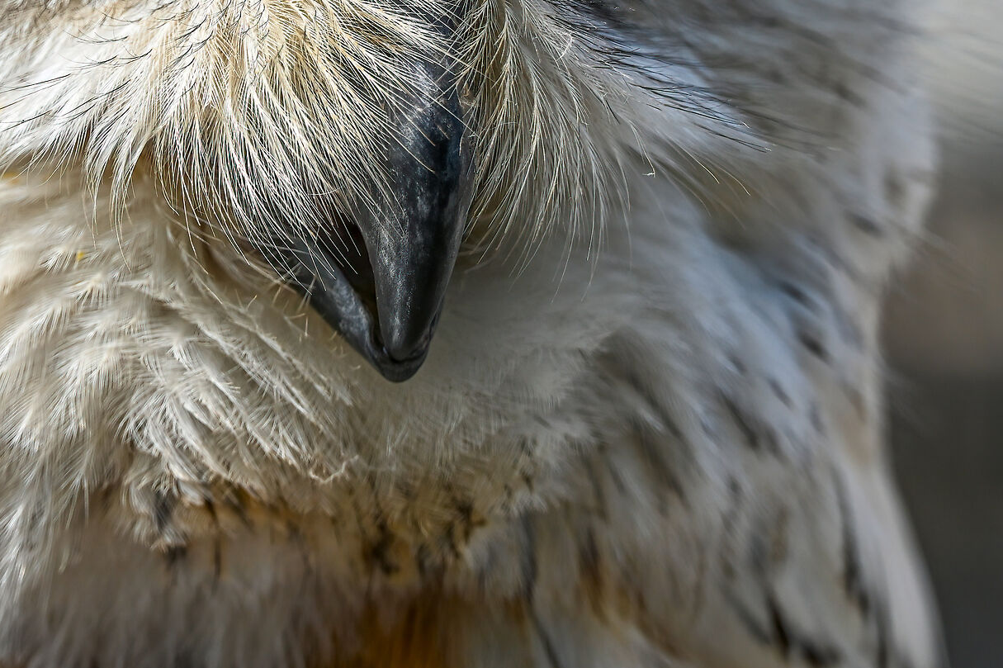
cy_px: 12
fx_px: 6600
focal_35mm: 237
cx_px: 316
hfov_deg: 8.7
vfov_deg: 5.8
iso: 320
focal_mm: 120
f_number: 7.1
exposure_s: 1/800
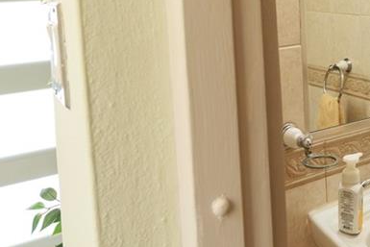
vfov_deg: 24.2
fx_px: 555
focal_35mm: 54
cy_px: 16
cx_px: 400
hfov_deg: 32.7
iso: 1250
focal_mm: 13
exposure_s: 1/200
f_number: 5.6
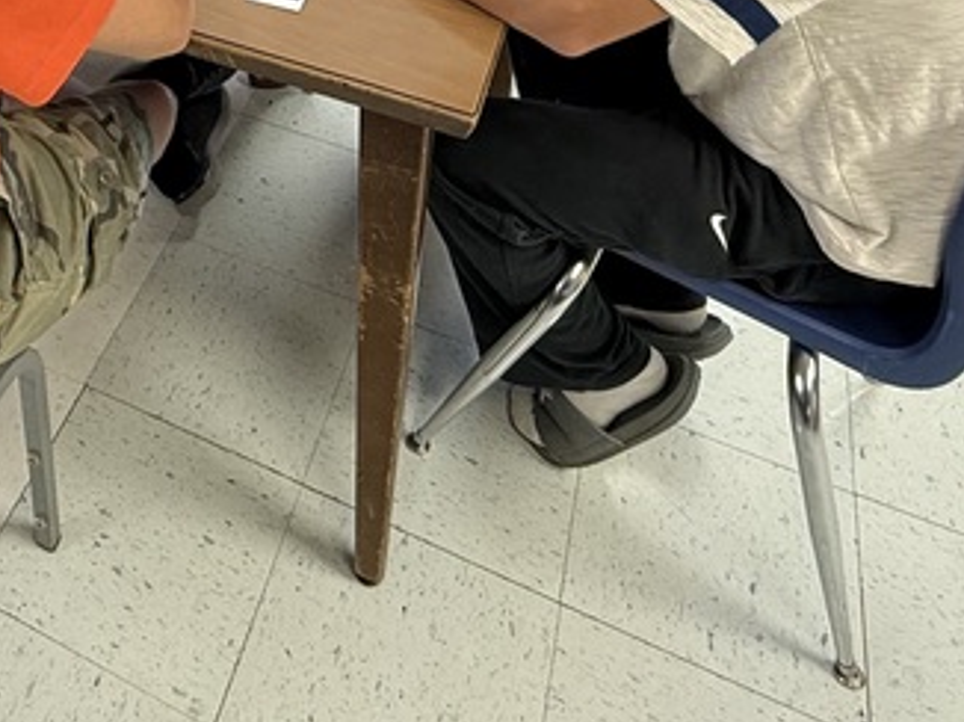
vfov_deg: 27.7
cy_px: -201
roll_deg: +0.9
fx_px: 1224
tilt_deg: -25.8
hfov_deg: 39.4
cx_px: 68
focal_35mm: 44
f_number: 2.2
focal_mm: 2.22
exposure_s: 1/60
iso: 200
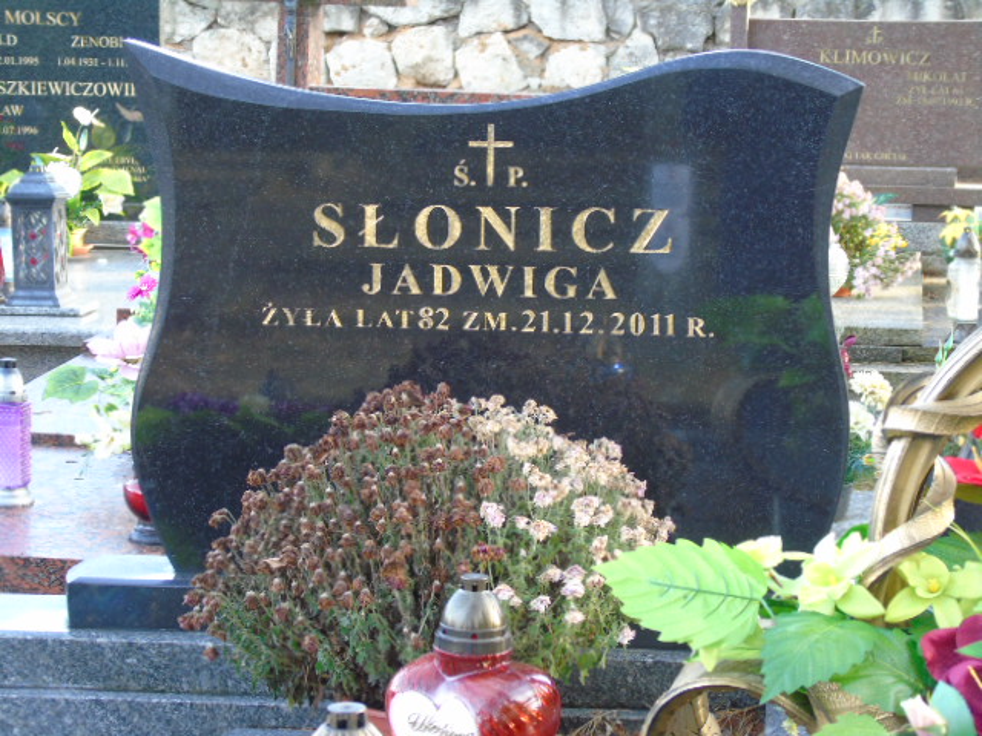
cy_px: 368
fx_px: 2667
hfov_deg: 20.9
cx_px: 491
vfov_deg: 15.7
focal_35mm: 94
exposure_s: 1/30
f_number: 4.3
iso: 250
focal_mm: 17
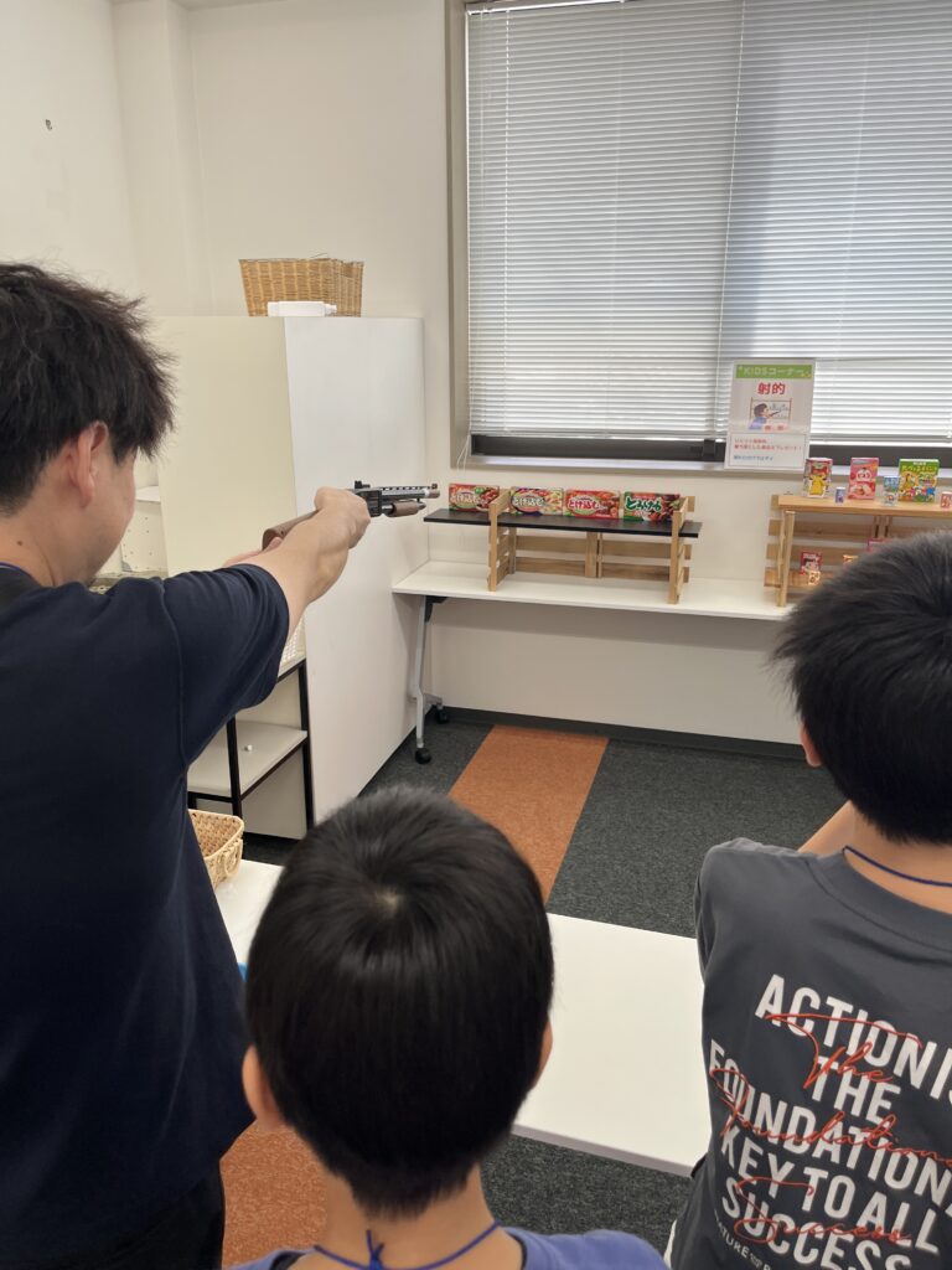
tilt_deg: -17.9
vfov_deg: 67.3
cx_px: 476
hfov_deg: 53.1
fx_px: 953
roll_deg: +1.1
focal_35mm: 26
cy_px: 635
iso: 50
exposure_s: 1/120
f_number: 1.6
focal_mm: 5.1
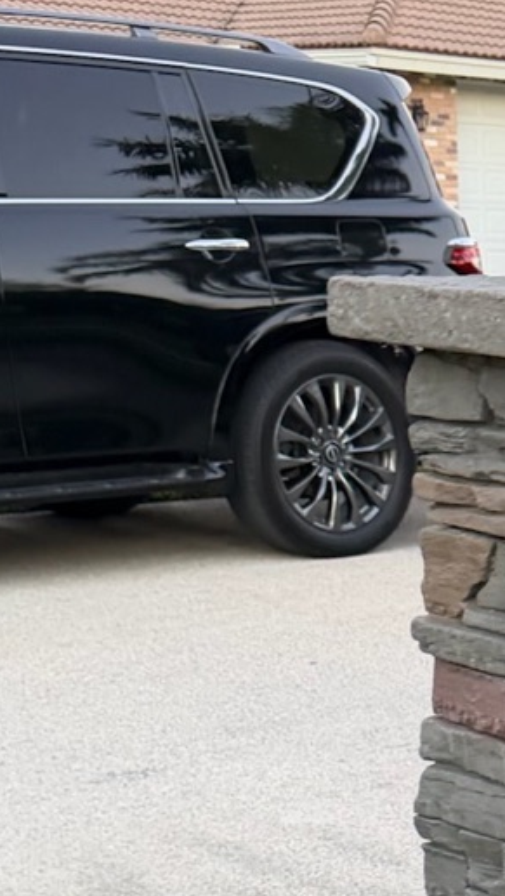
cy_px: 965
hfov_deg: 14.0
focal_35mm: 81
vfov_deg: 24.6
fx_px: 1924
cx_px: 755
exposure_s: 1/73
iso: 200
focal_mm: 6.76
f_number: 1.78
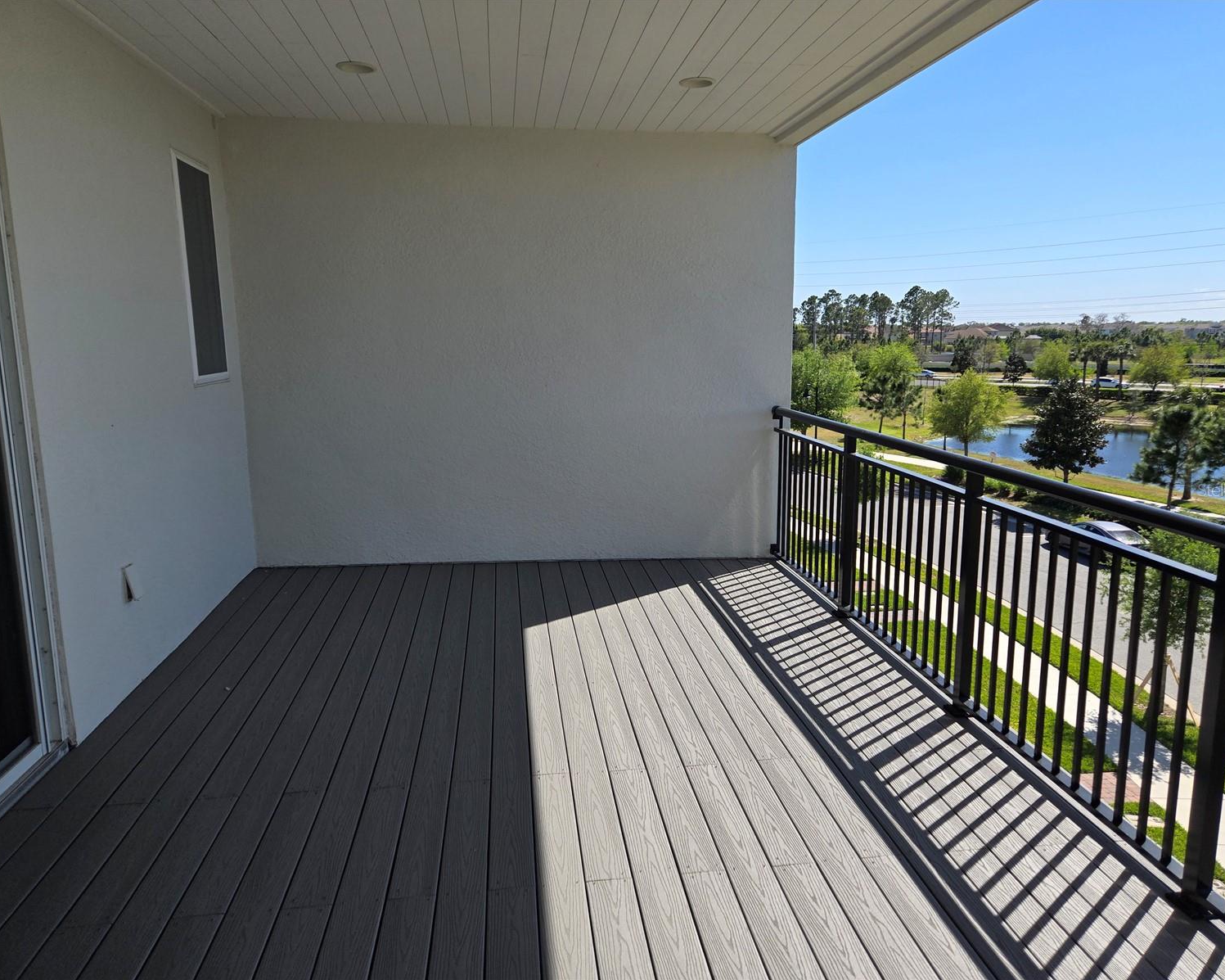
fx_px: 870
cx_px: 620
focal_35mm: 24
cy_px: 490
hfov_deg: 70.3
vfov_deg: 58.8
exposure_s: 1/1593
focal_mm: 5.4
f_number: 1.8
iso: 25
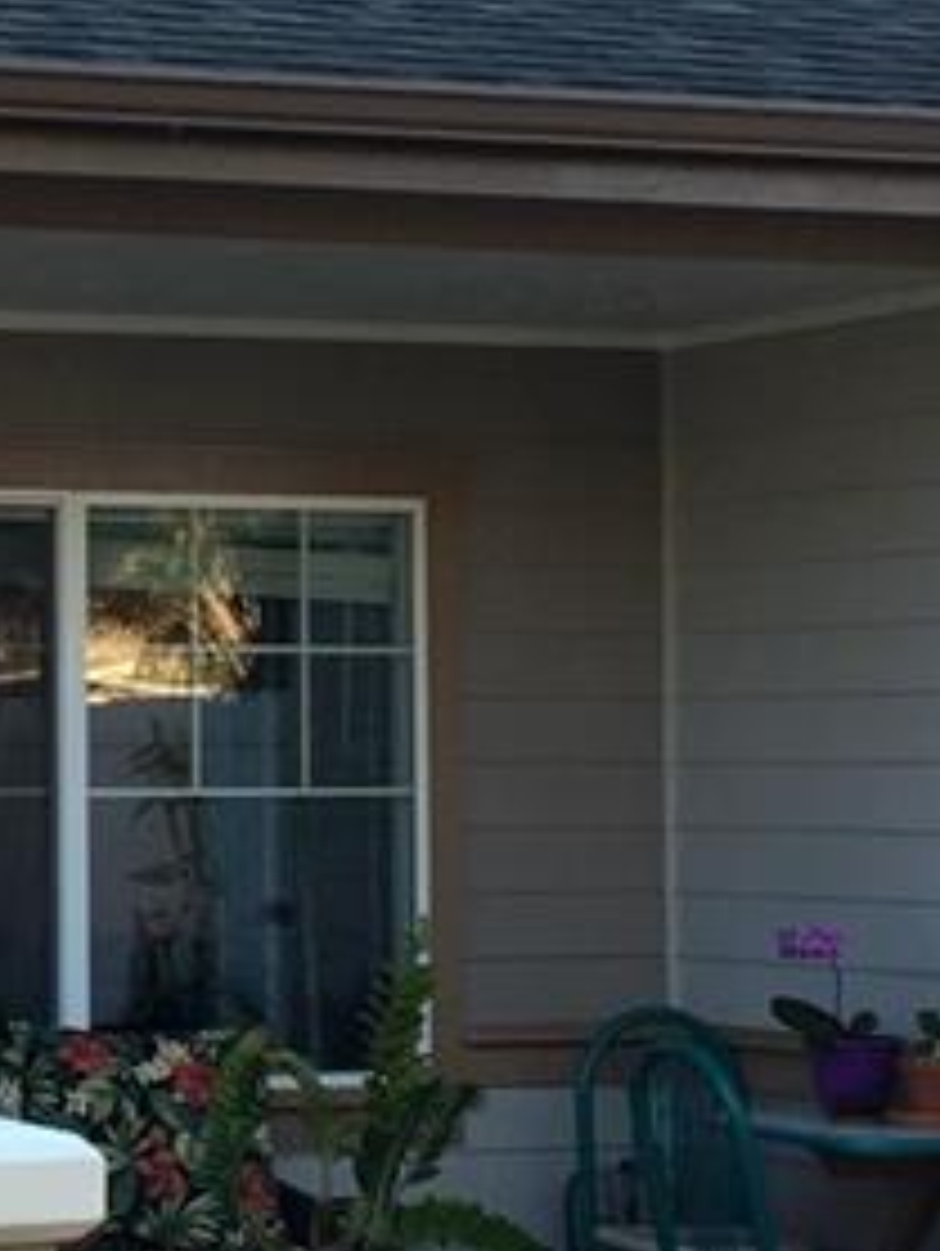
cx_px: -306
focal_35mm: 125
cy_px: 598
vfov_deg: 15.8
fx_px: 4519
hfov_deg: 11.5
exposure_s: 1/120
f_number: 2.2
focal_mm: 4.15
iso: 25
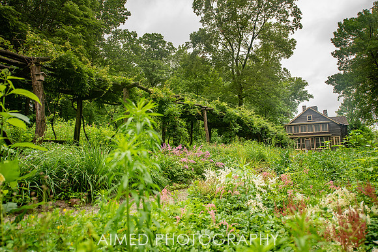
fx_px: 252
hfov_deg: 73.7
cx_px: 189
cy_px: 126
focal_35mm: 24
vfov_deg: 53.2
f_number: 3.2
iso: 250
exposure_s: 1/250
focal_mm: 24
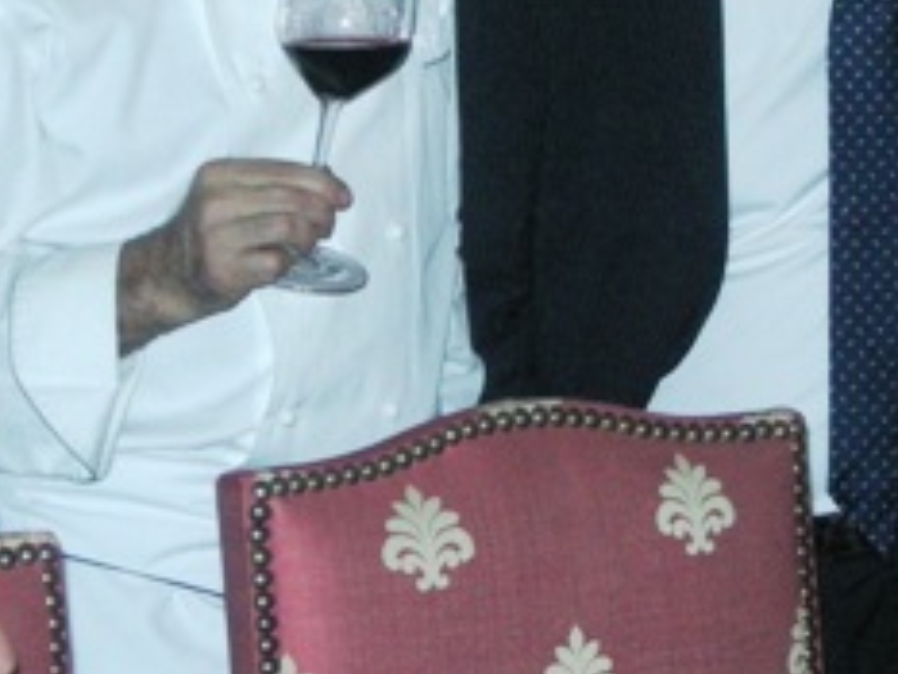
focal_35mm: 244
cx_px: 497
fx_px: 6333
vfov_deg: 6.1
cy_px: 119
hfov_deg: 8.1
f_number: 4.3
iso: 421
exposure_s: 1/60
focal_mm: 18.6
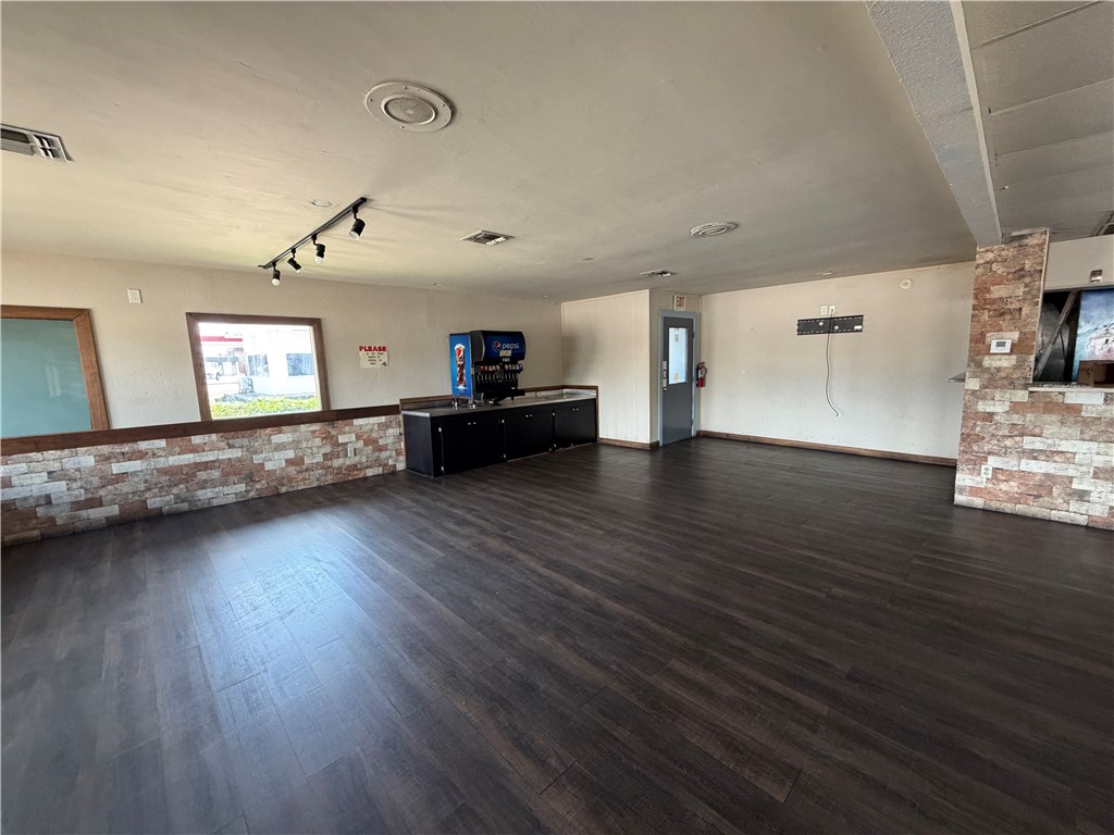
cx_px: 557
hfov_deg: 102.1
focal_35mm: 14
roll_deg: +2.6
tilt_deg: -7.0
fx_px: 451
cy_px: 418
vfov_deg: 85.7
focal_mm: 2.22
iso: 320
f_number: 2.2
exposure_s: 1/79
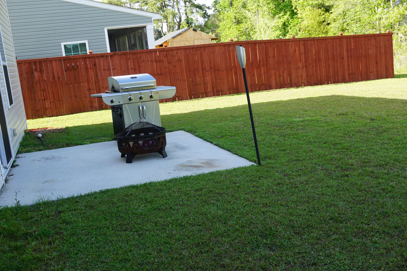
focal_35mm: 42
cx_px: 204
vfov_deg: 31.9
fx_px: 475
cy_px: 136
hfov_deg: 46.4
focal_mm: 28
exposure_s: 1/80
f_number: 7.1
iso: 100
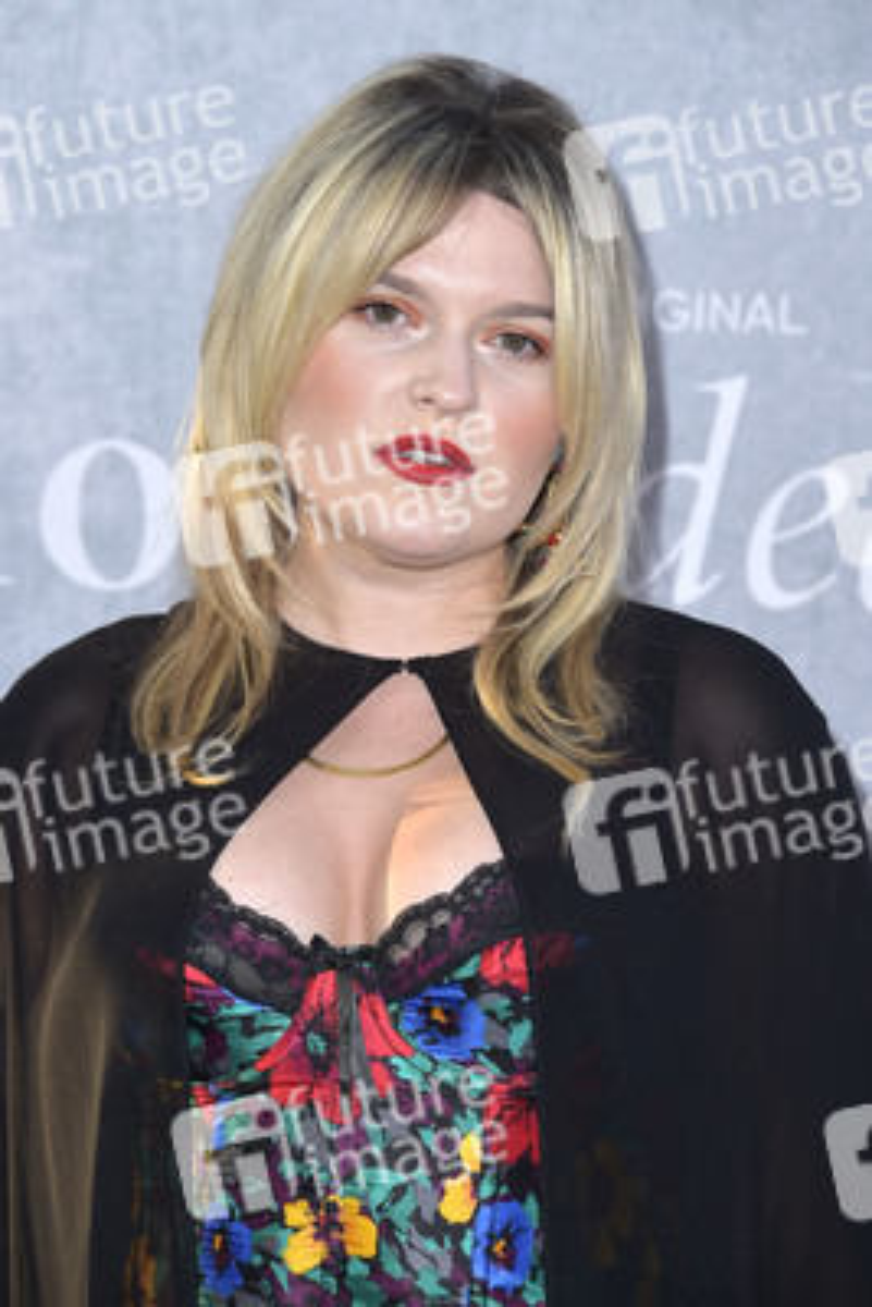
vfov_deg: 14.1
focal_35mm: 145
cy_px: 654
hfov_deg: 9.5
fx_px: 5263
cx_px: 436
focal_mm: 145
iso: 320
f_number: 6.3
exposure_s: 1/250
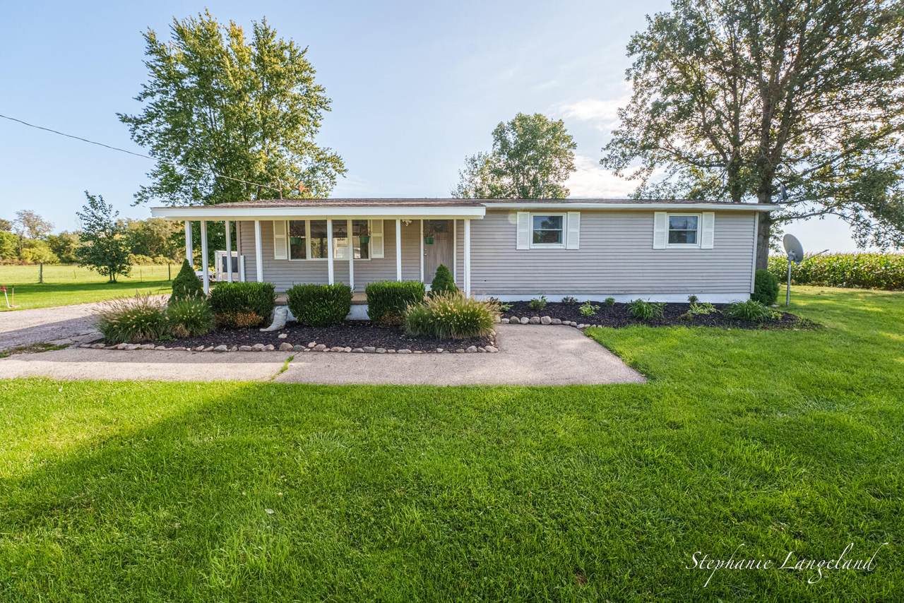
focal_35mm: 14
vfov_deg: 79.9
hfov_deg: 102.9
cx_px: 446
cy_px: 302
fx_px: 360
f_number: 8
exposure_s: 1/1600
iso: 3200
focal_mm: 14
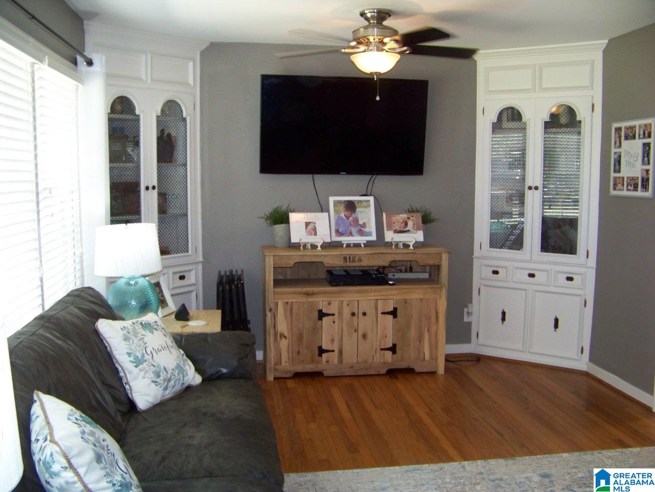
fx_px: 681
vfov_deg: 39.7
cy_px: 246
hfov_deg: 51.4
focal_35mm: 36
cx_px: 328
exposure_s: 1/30
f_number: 2.8
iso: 200
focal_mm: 5.85
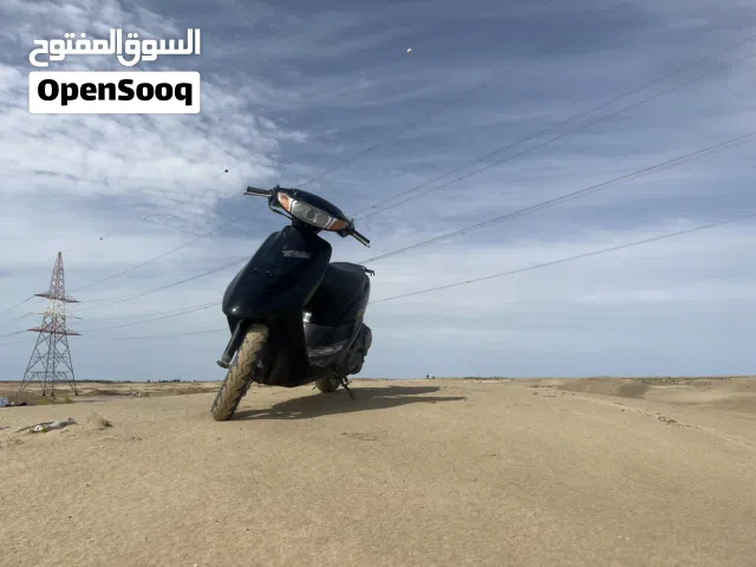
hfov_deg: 67.3
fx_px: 568
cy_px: 284
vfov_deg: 53.1
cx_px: 378
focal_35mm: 26
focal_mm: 5.1
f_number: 1.6
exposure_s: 1/9091
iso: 50
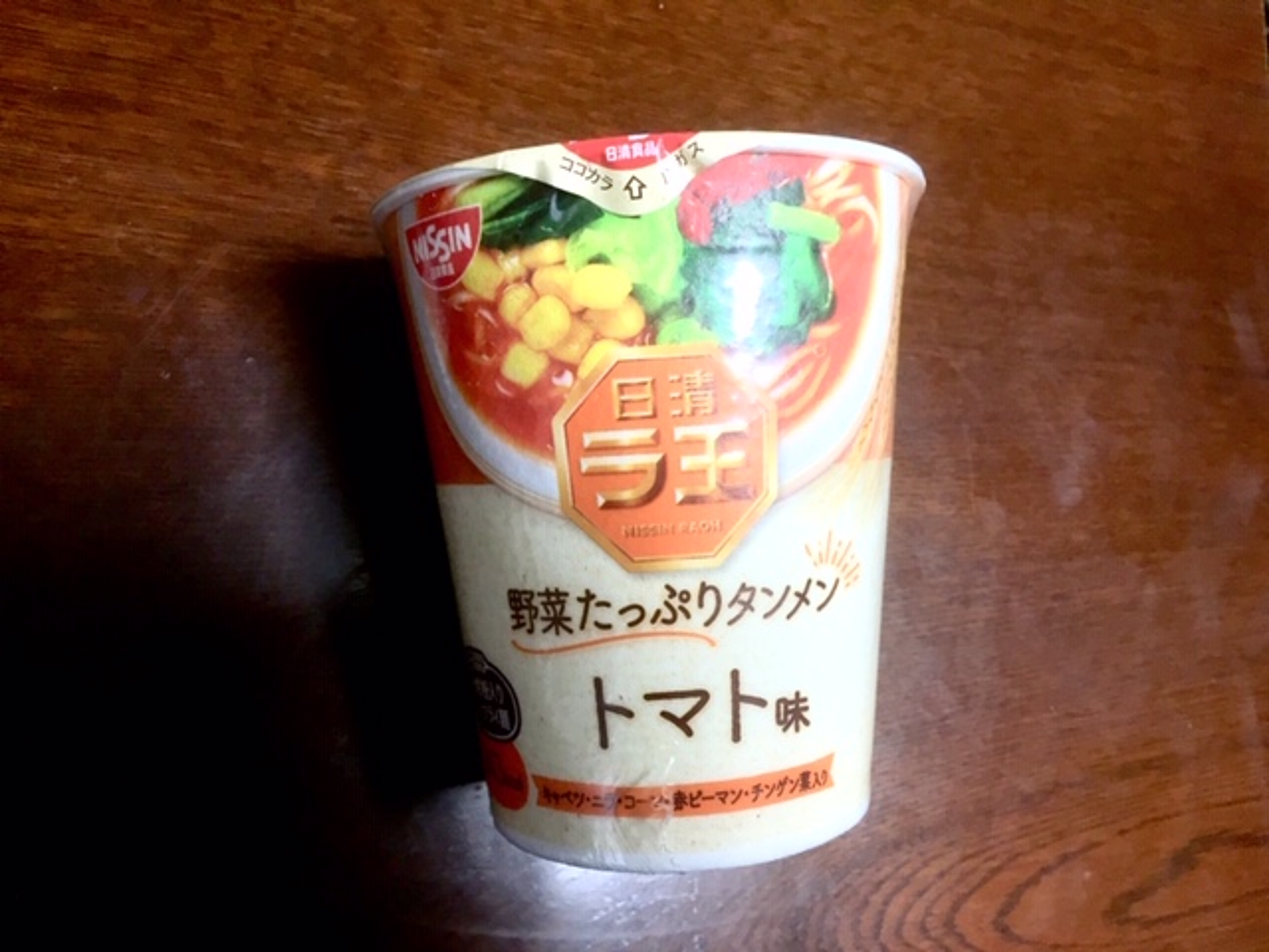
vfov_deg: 48.2
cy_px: 476
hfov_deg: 61.7
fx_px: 1063
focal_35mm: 29
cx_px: 634
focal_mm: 4.15
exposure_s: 1/30
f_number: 2.2
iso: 80
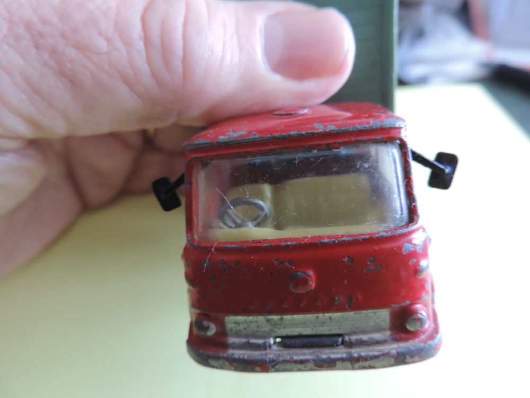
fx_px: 367
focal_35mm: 24
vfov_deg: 56.8
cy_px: 199
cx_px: 265
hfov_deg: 71.6
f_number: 3
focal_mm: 4.3
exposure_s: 1/15
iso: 400
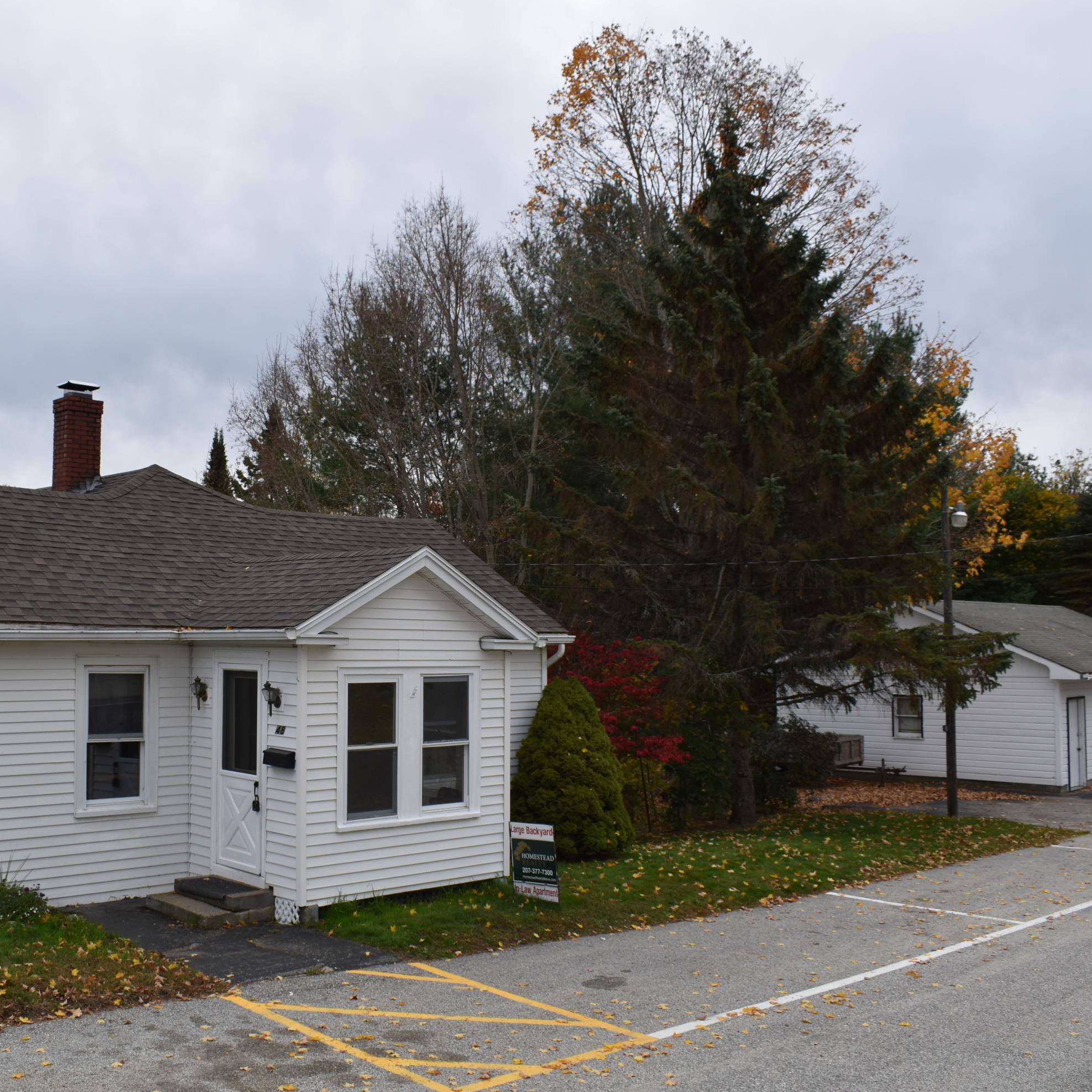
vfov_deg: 47.2
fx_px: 1249
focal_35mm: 35
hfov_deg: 46.7
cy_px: 553
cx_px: 396
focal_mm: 18
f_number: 7.1
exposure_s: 1/200
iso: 100
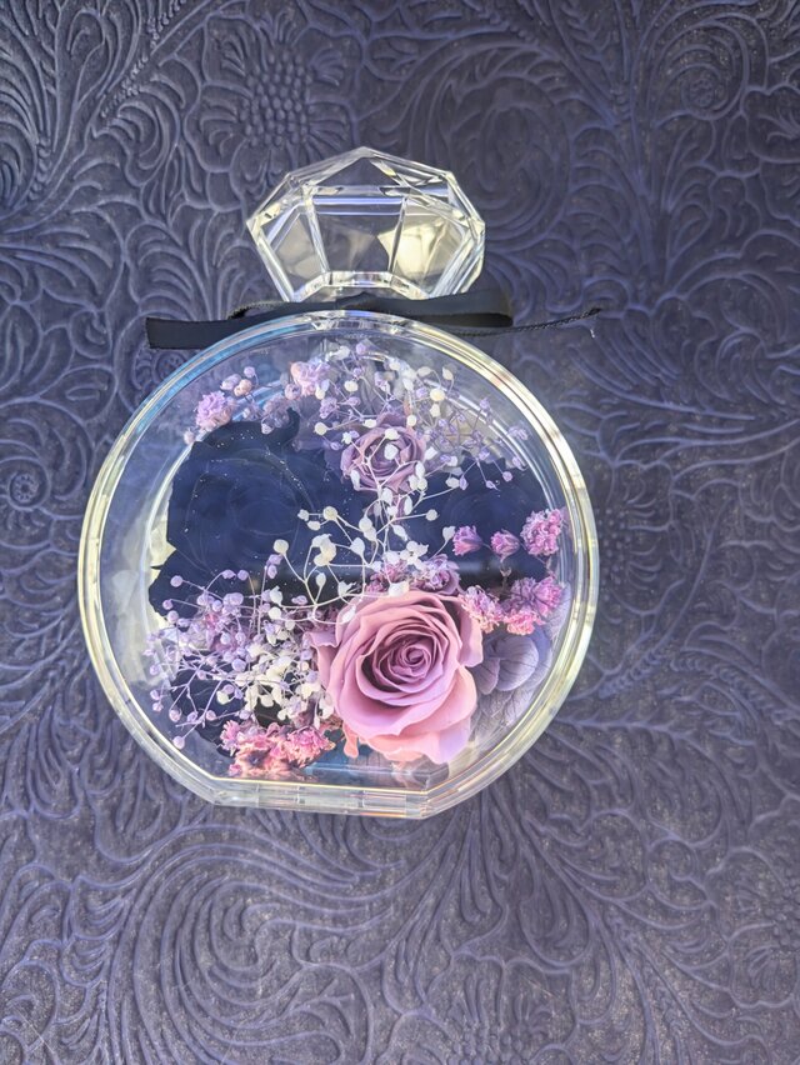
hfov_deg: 54.9
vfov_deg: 69.4
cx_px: 400
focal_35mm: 25
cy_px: 532
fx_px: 770
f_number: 1.89
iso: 223
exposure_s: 1/40
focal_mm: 5.43
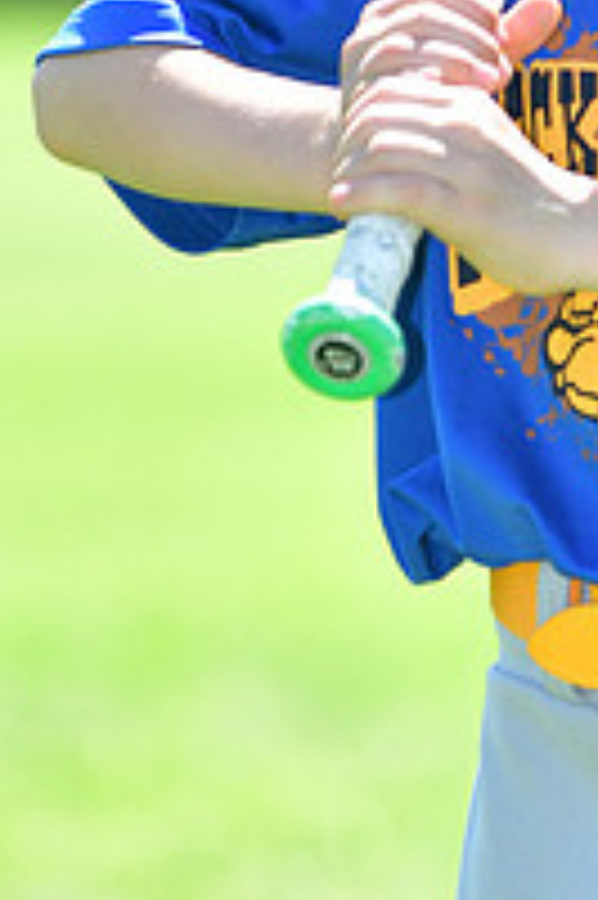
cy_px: -292
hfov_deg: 1.9
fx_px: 17956
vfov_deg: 2.9
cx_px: 753
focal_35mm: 719
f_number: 4.5
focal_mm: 165
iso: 400
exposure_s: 1/1000
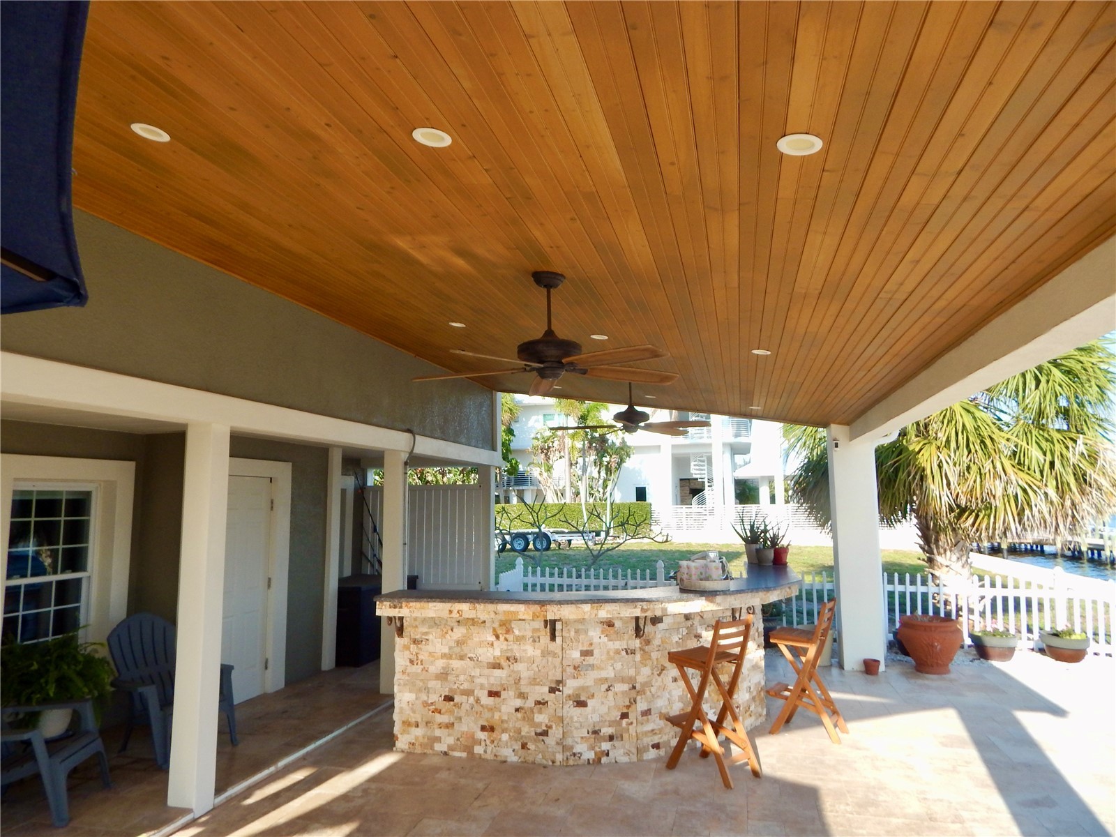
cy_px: 418
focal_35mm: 22
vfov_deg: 61.1
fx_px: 709
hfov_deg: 76.4
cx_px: 558
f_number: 3
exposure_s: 1/640
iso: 125
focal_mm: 4
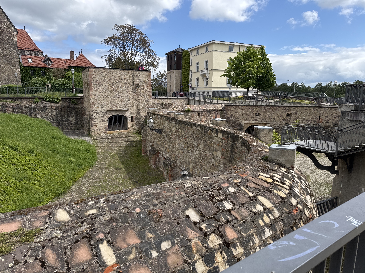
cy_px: 136
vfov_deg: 56.8
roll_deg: -0.8
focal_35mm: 24
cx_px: 182
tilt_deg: -9.4
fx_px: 253
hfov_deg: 71.6
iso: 80
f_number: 1.78
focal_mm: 6.76
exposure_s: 1/4310
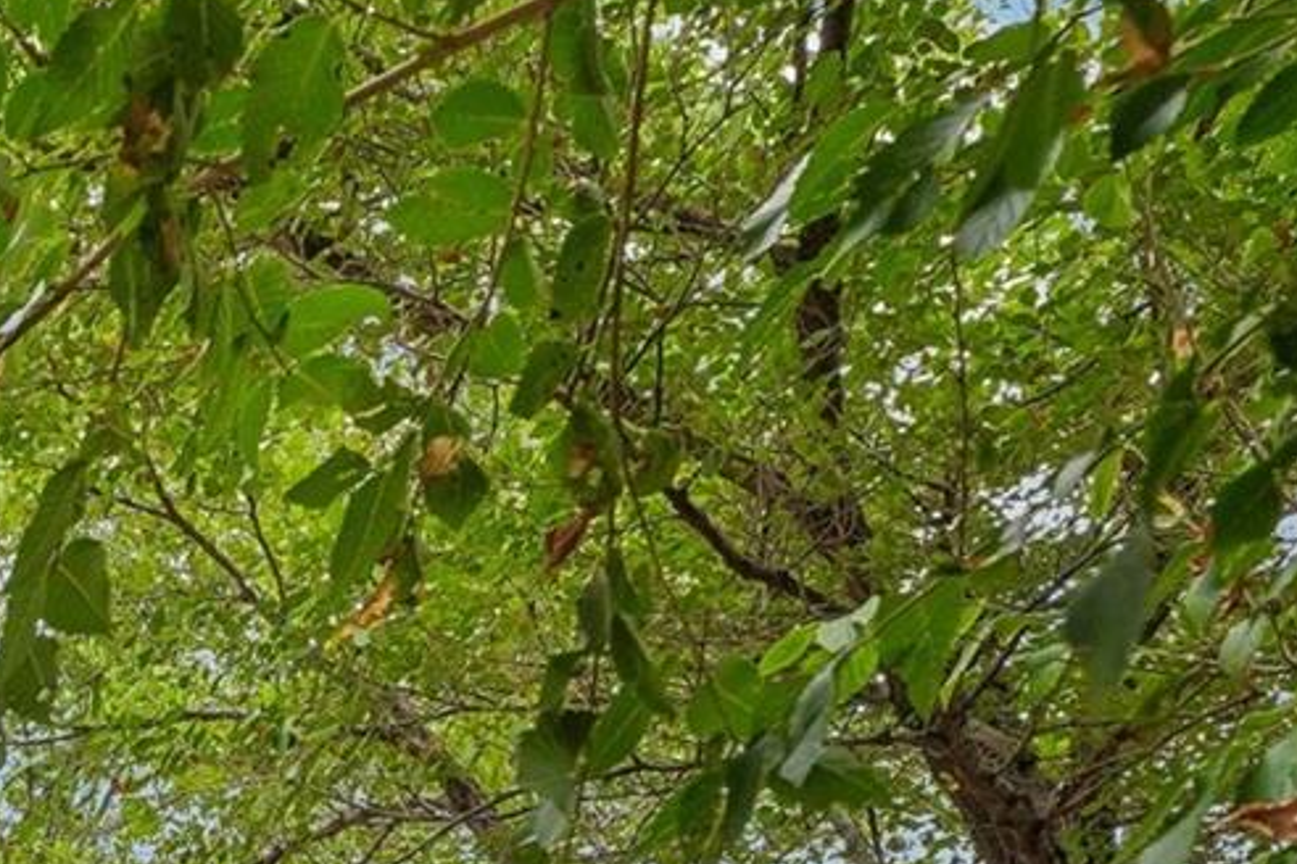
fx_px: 1932
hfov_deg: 25.4
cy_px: 1159
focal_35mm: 54
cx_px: -754
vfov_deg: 22.3
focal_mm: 11
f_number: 8
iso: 100
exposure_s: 1/60
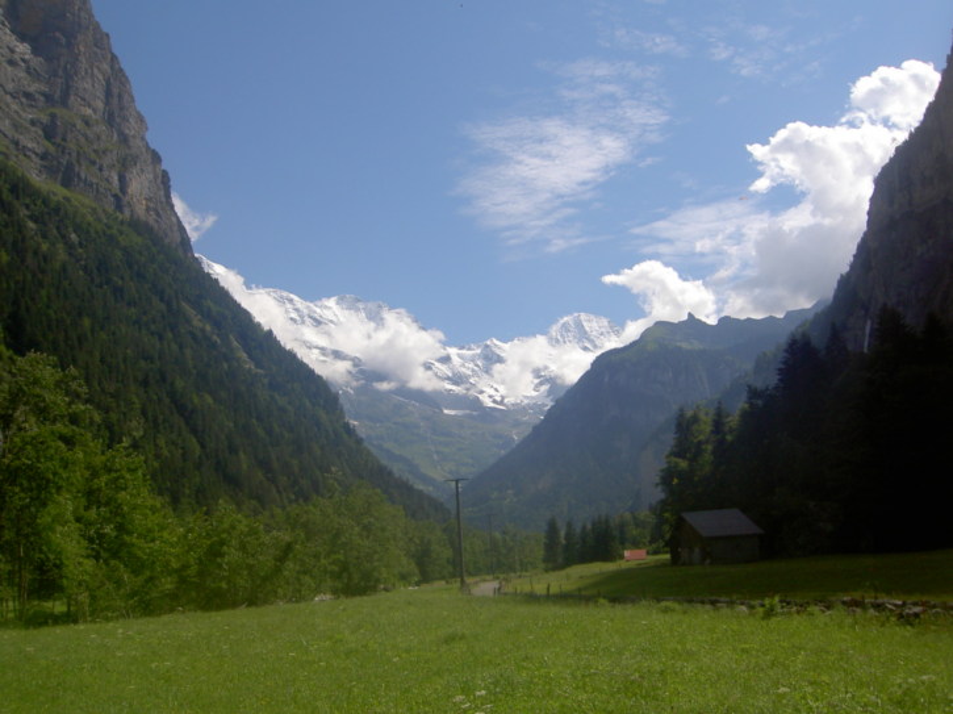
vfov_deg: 41.8
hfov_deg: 54.0
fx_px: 936
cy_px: 357
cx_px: 476
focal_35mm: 34
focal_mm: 5.6
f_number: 4.7
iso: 50
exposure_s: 1/500
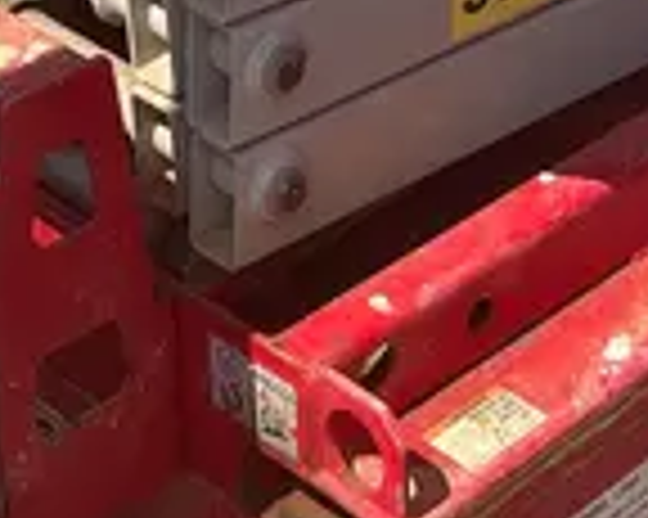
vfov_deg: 10.5
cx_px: 490
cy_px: -660
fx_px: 2472
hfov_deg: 14.9
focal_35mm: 129
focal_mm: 5.1
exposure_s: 1/2632
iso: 50
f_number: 1.6
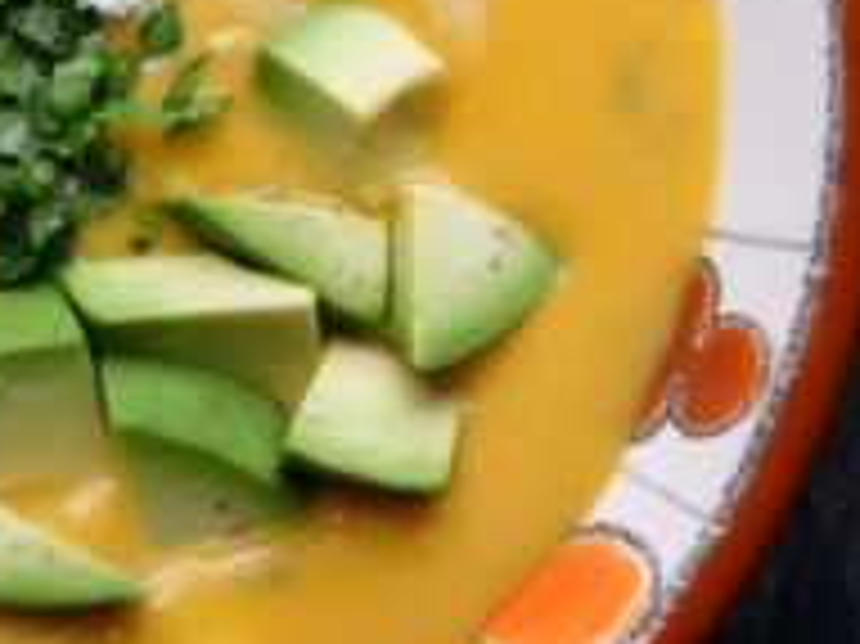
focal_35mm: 181
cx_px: -198
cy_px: 41
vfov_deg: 8.2
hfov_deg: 10.7
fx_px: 4494
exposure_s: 1/60
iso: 640
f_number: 3.6
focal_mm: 27
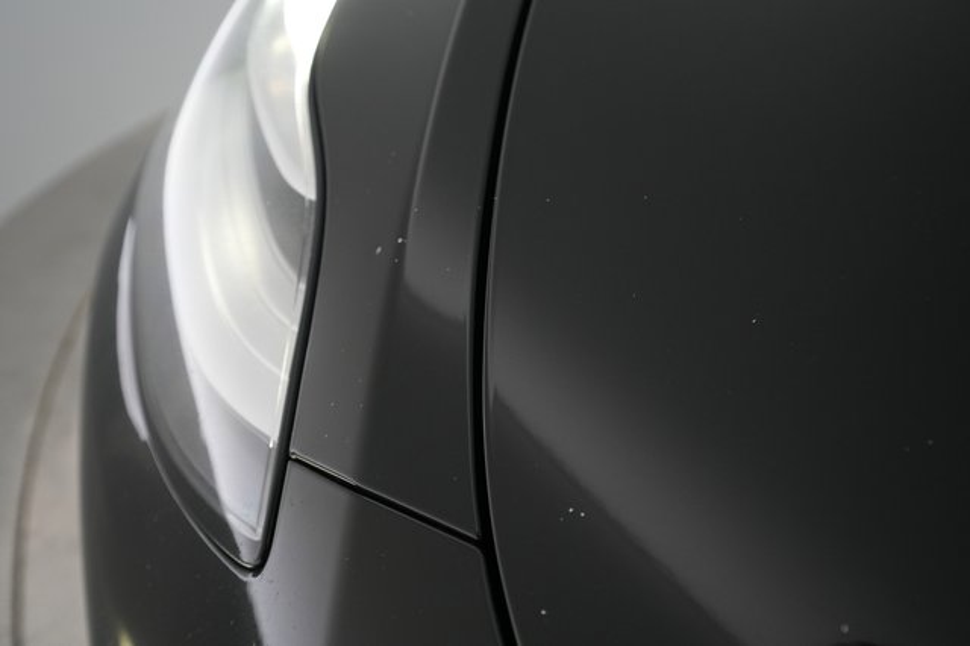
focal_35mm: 28
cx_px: 485
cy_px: 323
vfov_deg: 46.4
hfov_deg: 65.5
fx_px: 754
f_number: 5
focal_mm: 28
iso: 2000
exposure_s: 1/100
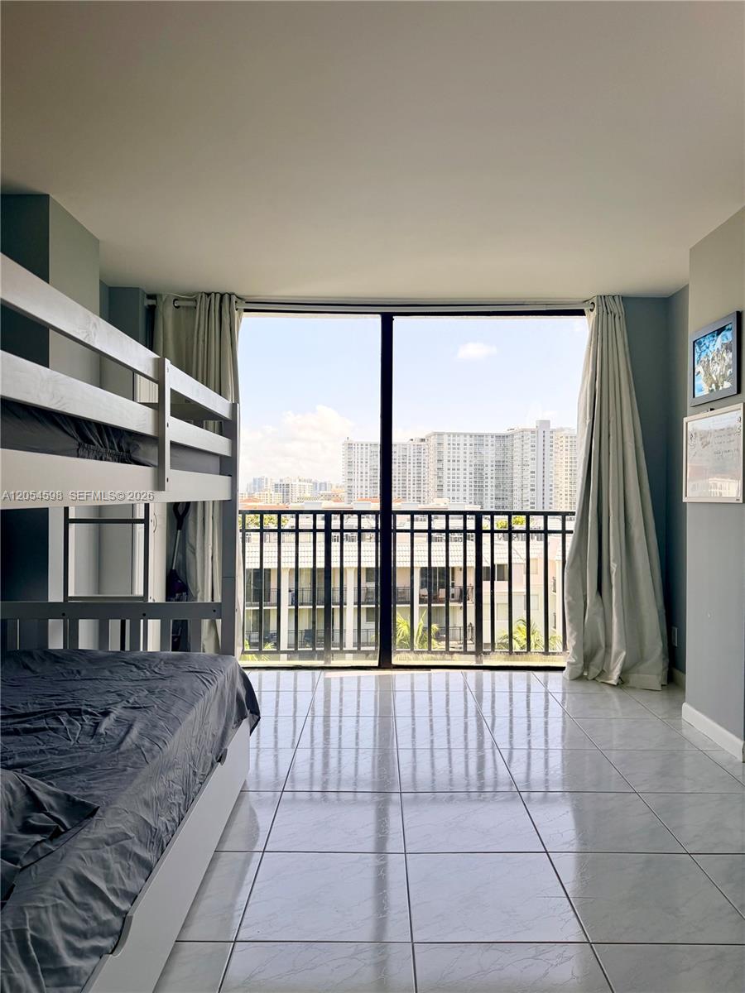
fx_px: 689
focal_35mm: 24
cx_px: 372
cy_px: 496
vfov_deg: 71.6
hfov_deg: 56.8
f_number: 1.78
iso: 80
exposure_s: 1/1174
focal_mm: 6.76
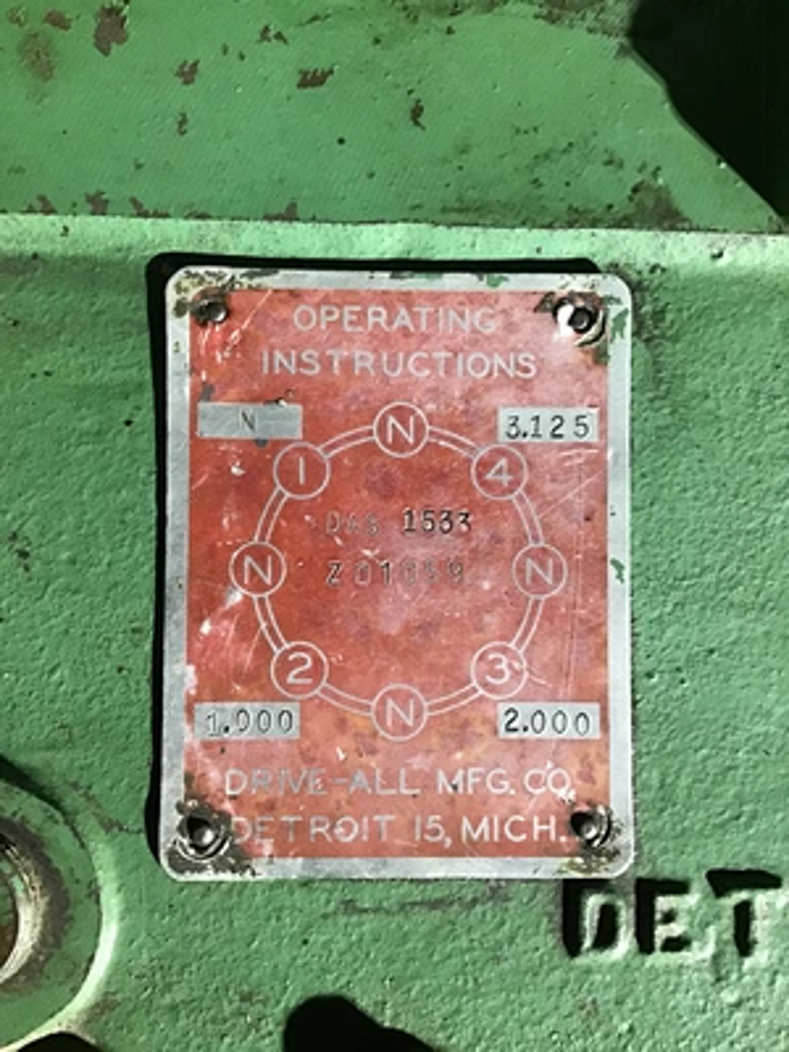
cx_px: 394
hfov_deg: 45.4
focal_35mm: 31
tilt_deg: -87.2
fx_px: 942
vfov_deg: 58.4
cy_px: 526
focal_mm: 3.3
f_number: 2.4
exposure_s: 1/24
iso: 200
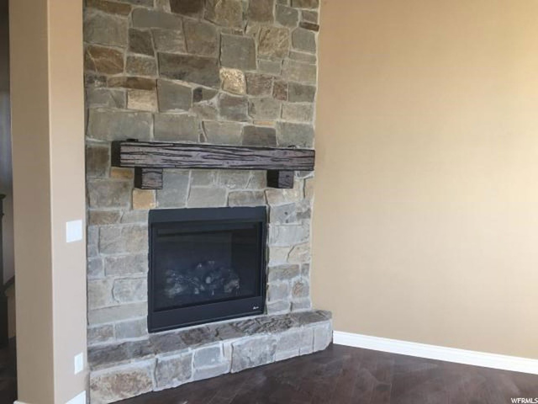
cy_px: 202
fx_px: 451
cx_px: 269
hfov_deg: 61.7
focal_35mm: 29
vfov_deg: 48.2
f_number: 2.2
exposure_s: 1/30
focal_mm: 4.15
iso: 40
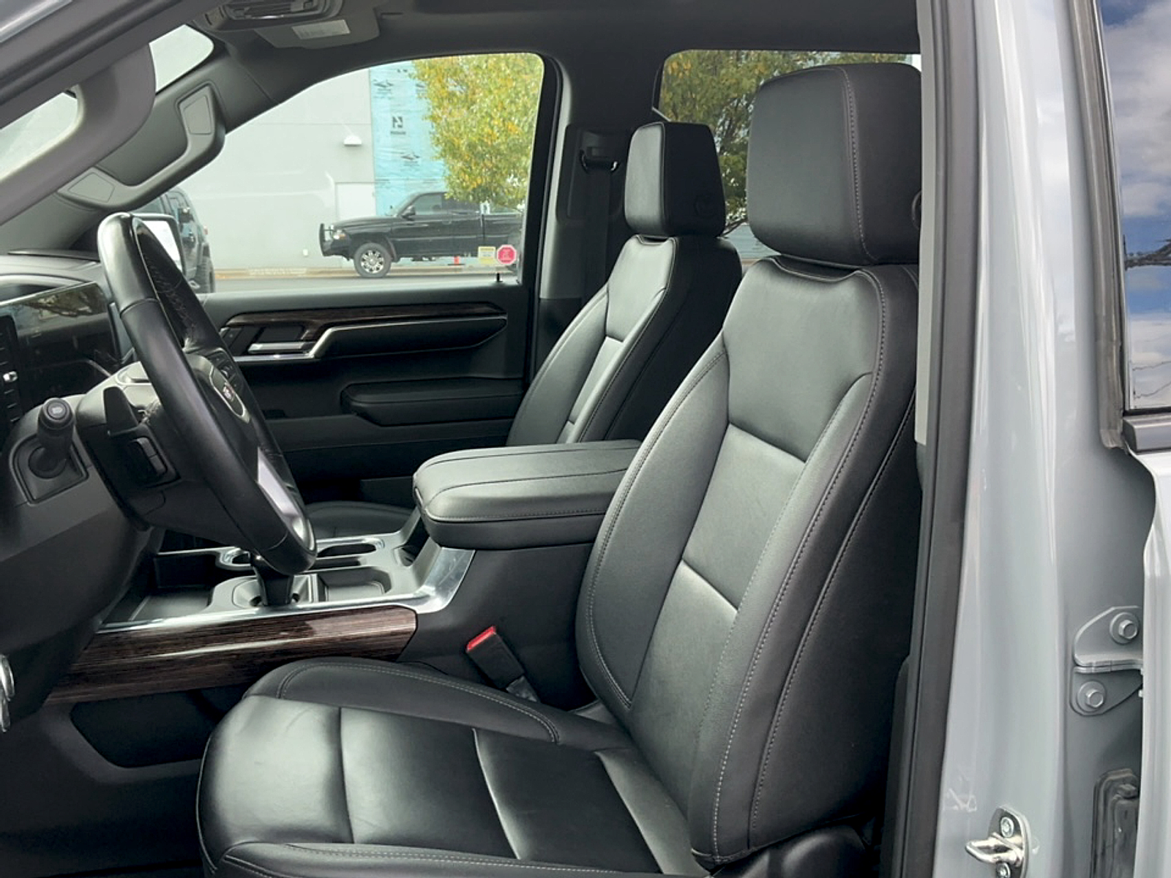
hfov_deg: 60.0
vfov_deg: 46.8
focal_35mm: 30
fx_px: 1015
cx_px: 586
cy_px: 439
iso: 32
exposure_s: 1/120
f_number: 1.8
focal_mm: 3
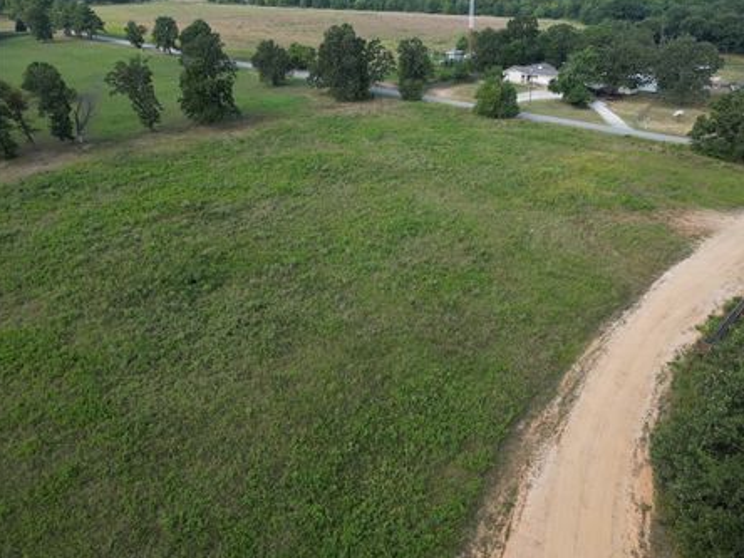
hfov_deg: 65.1
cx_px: 414
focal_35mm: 27
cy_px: 256
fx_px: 580
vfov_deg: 51.3
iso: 120
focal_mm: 6.72
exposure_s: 1/1000
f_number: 1.7
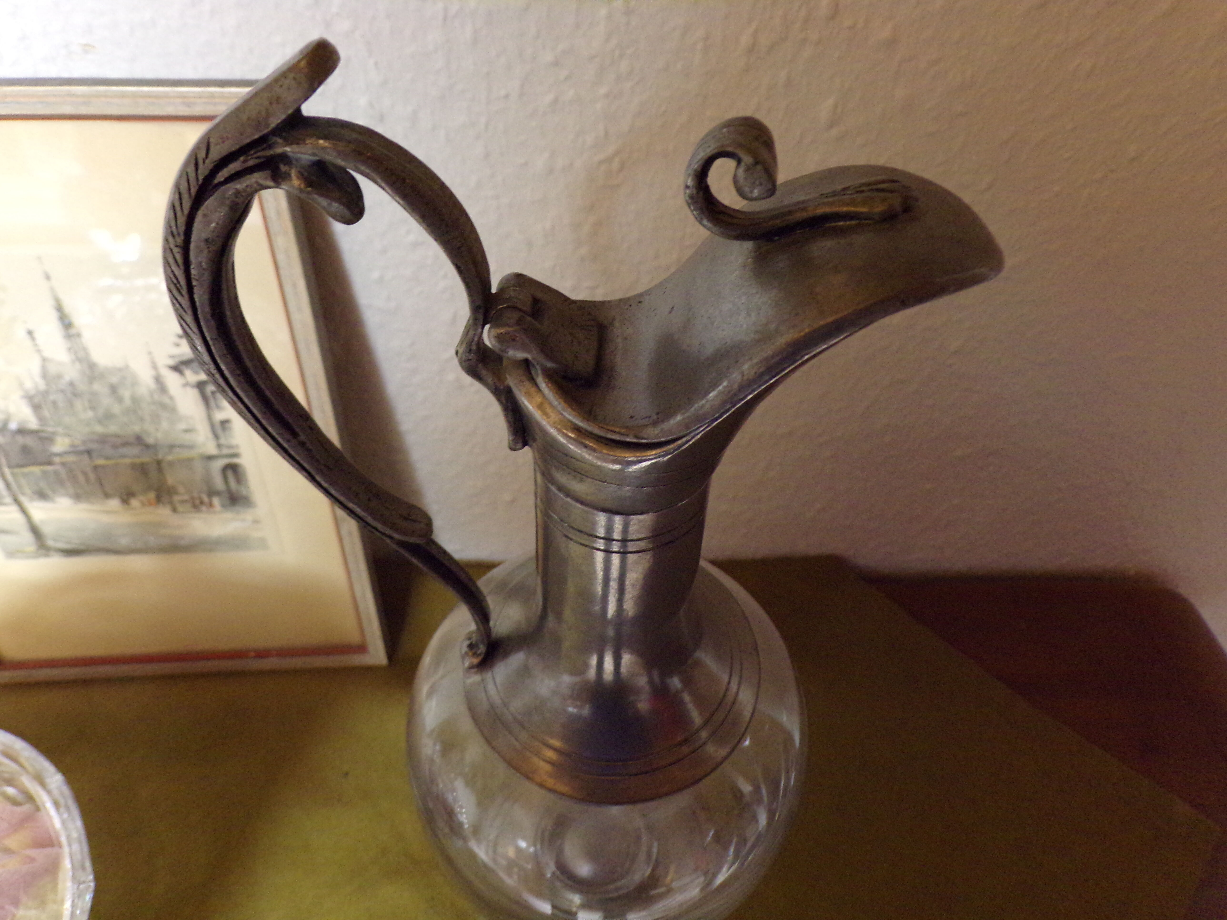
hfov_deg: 71.6
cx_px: 614
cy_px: 460
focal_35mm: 24
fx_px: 851
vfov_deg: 56.8
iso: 517
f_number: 3
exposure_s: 1/17
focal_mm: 4.3
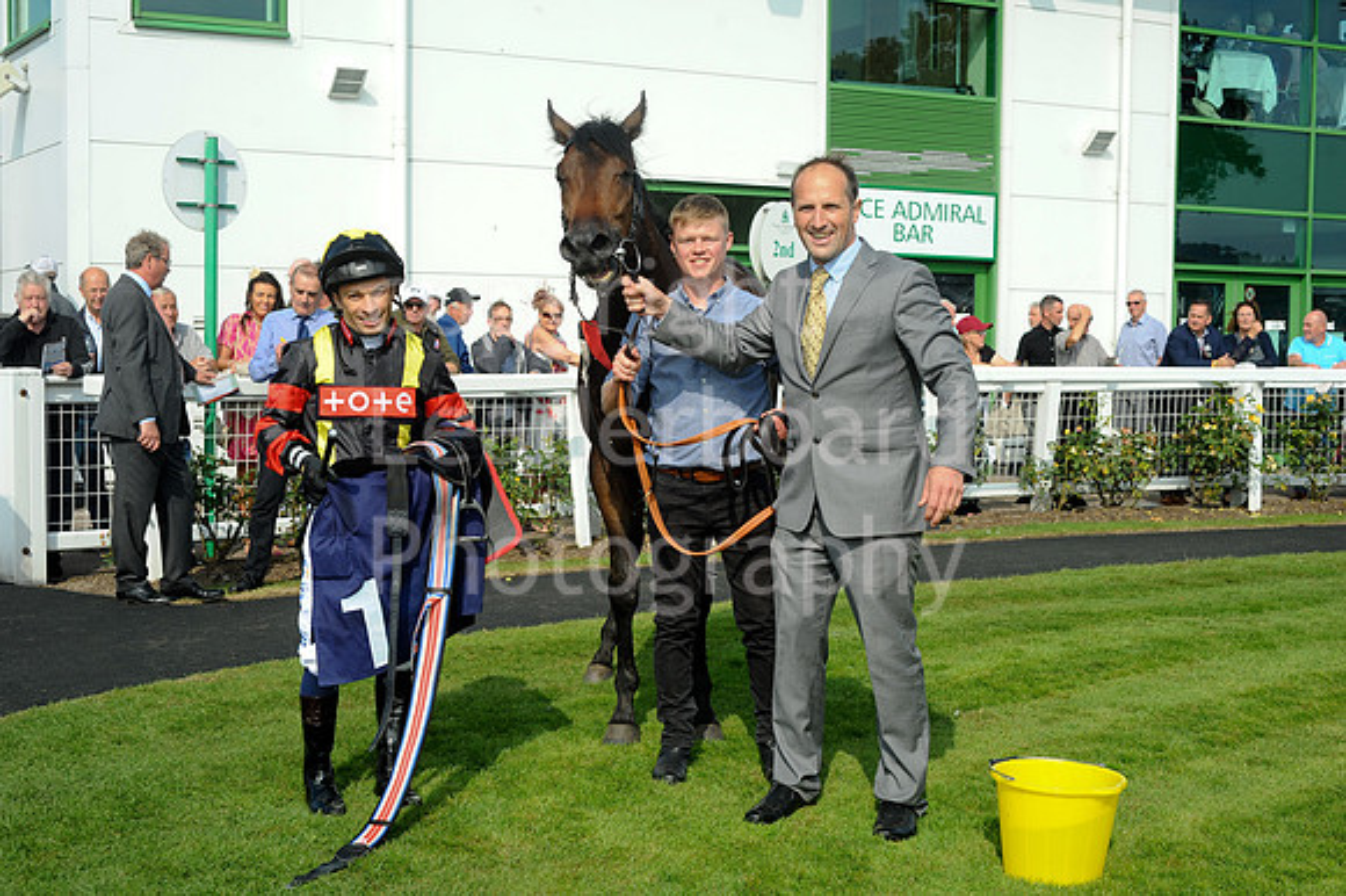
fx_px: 1868
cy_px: 448
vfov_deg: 27.0
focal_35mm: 50
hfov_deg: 39.6
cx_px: 673
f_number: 6.3
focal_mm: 50
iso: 400
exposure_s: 1/1000
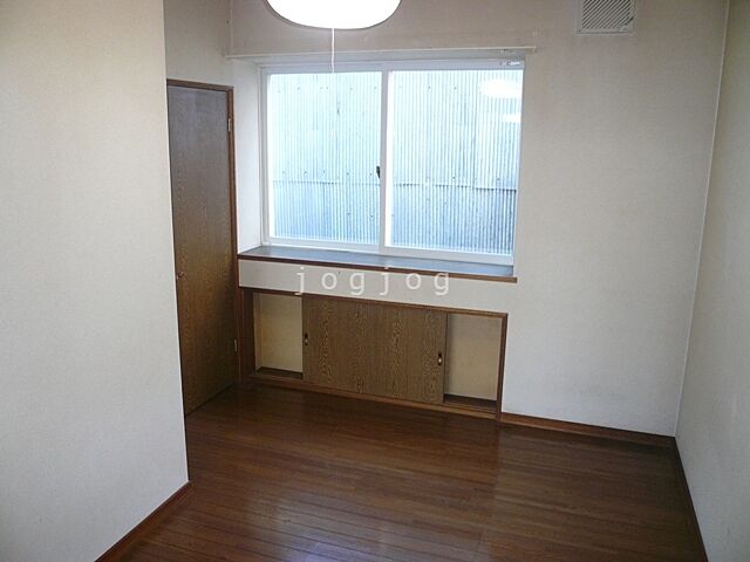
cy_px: 281
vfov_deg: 49.7
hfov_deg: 63.4
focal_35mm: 28
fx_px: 607
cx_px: 375
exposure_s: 1/30
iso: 125
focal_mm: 4.6
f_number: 2.8
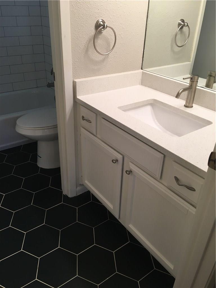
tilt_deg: -27.2
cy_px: 144
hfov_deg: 48.2
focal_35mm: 29
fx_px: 241
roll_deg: -2.4
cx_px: 108
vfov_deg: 61.7
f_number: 2.2
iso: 50
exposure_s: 1/30
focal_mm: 4.15
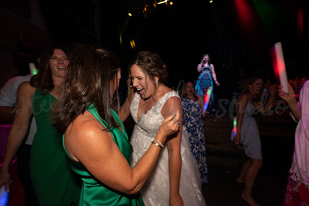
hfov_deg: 104.3
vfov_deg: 81.1
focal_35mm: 14
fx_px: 120
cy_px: 103
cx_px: 154
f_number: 9
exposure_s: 1/15
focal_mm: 14
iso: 640
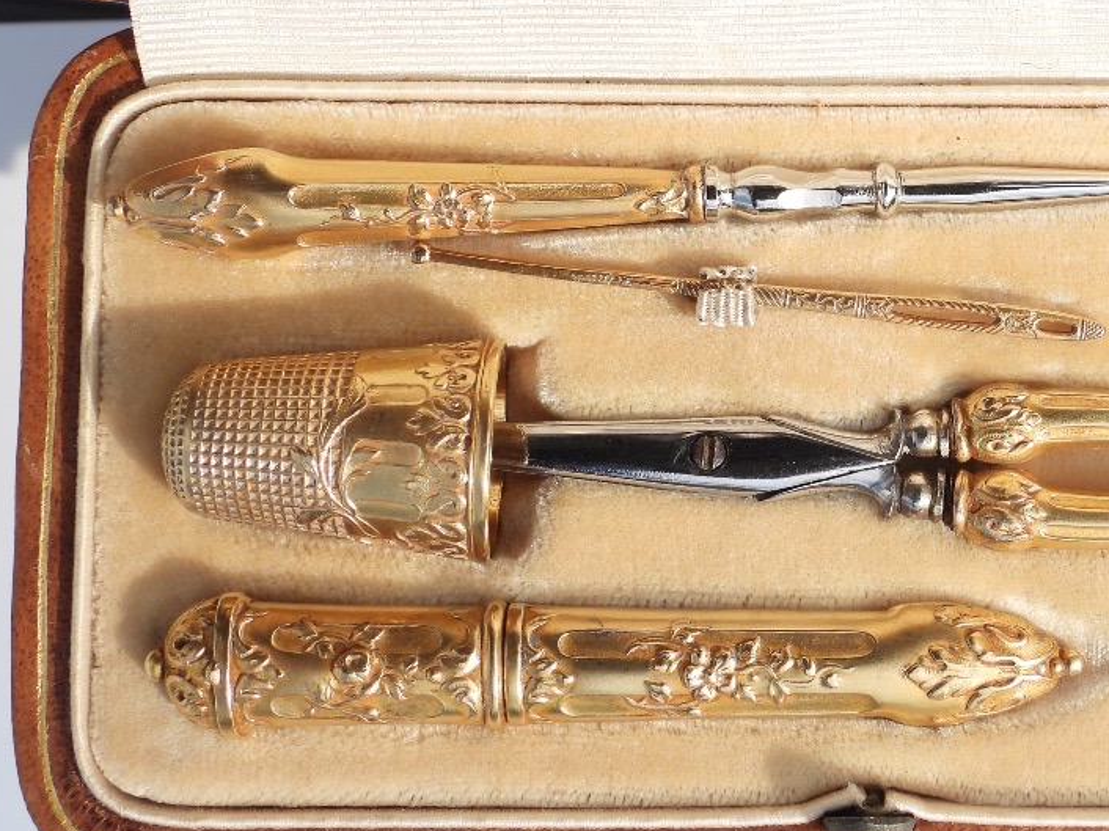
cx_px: 895
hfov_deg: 28.0
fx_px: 2178
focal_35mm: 68
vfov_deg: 21.5
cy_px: 300
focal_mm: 7.1
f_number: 3.2
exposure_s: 1/1000
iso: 100
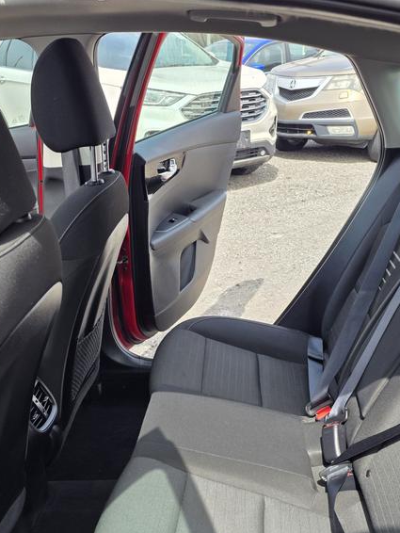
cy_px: 391
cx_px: 219
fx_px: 600
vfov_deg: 46.4
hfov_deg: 36.8
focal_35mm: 39
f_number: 1.7
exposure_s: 1/1814
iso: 80
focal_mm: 6.25
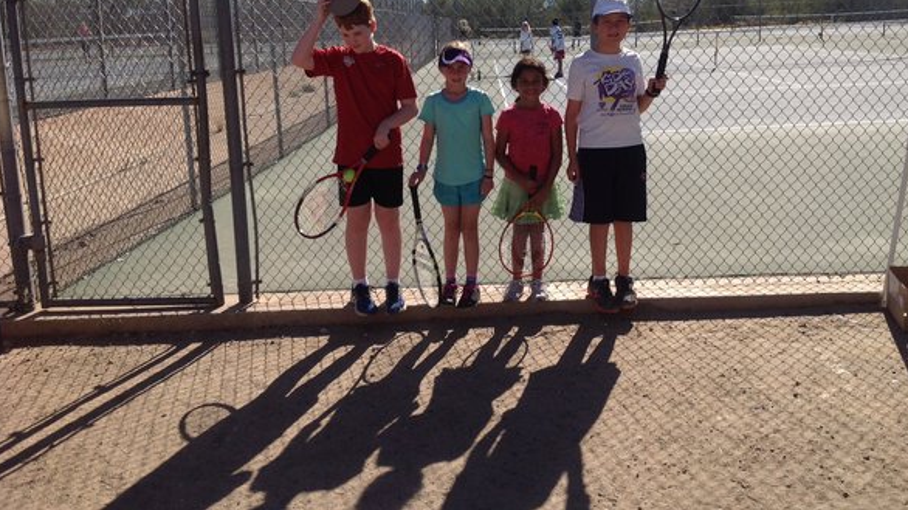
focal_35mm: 39
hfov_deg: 51.6
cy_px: 189
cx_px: 460
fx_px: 939
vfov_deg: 30.3
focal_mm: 4.28
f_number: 2.4
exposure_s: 1/2160
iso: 50
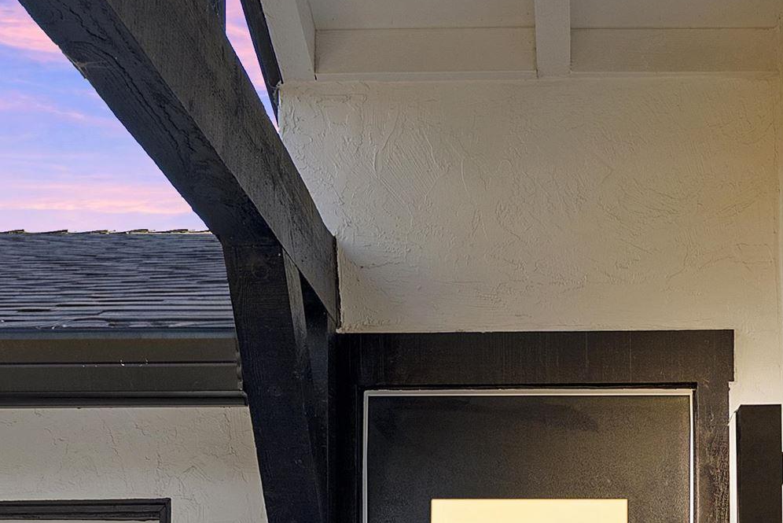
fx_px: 1610
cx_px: 528
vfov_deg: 17.3
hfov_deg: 27.2
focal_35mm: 74
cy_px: 683
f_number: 9
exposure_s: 1/15
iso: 125
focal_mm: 24
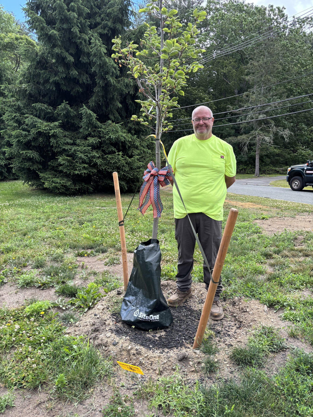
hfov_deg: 53.1
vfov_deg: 67.3
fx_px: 313
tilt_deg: -8.0
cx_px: 156
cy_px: 208
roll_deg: -4.1
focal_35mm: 26
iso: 50
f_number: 1.6
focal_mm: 5.96
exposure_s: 1/654
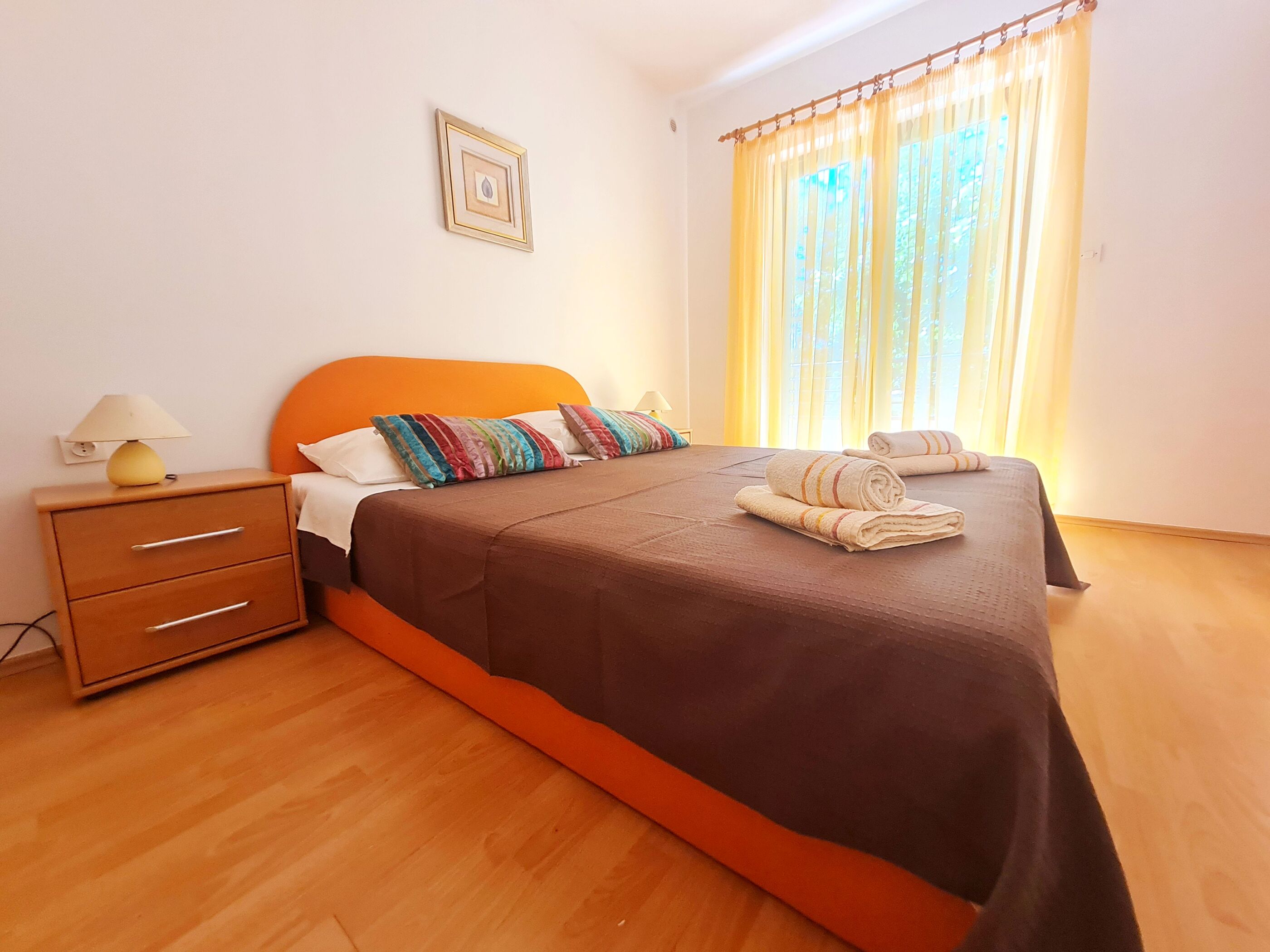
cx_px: 635
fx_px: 477
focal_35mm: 13
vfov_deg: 89.9
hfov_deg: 106.2
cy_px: 476
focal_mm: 1.74
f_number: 2.2
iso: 200
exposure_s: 1/50
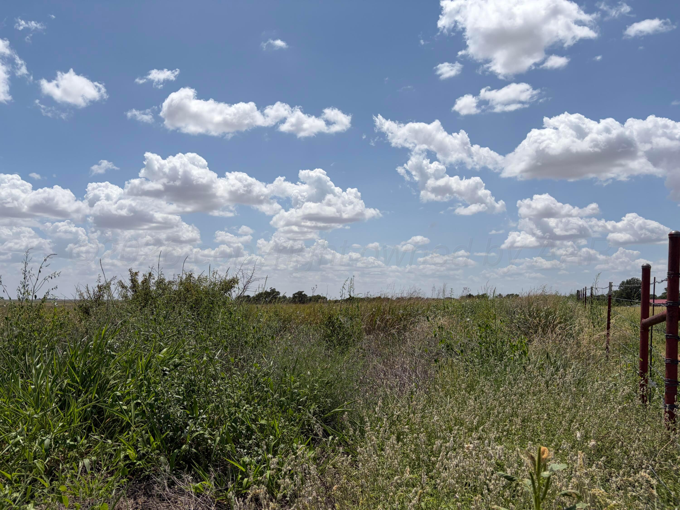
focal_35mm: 26
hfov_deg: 67.3
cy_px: 255
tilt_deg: +5.7
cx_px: 340
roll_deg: +0.4
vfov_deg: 53.1
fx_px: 511
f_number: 1.6
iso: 50
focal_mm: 5.96
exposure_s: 1/10101
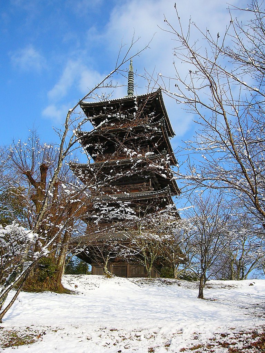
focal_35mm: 35
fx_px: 357
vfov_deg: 52.6
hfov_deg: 40.7
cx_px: 132
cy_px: 176
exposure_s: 1/250
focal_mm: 5.8
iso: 100
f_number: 8
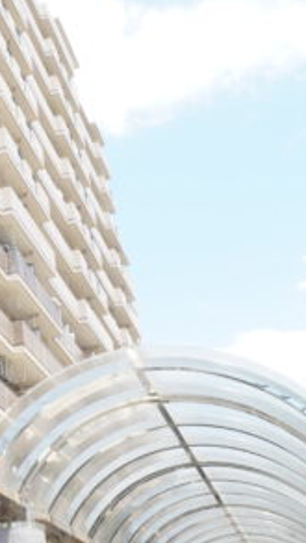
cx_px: -192
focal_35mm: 55
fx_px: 793
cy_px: 276
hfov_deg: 18.5
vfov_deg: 37.8
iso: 100
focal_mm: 10
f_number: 6.3
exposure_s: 1/125
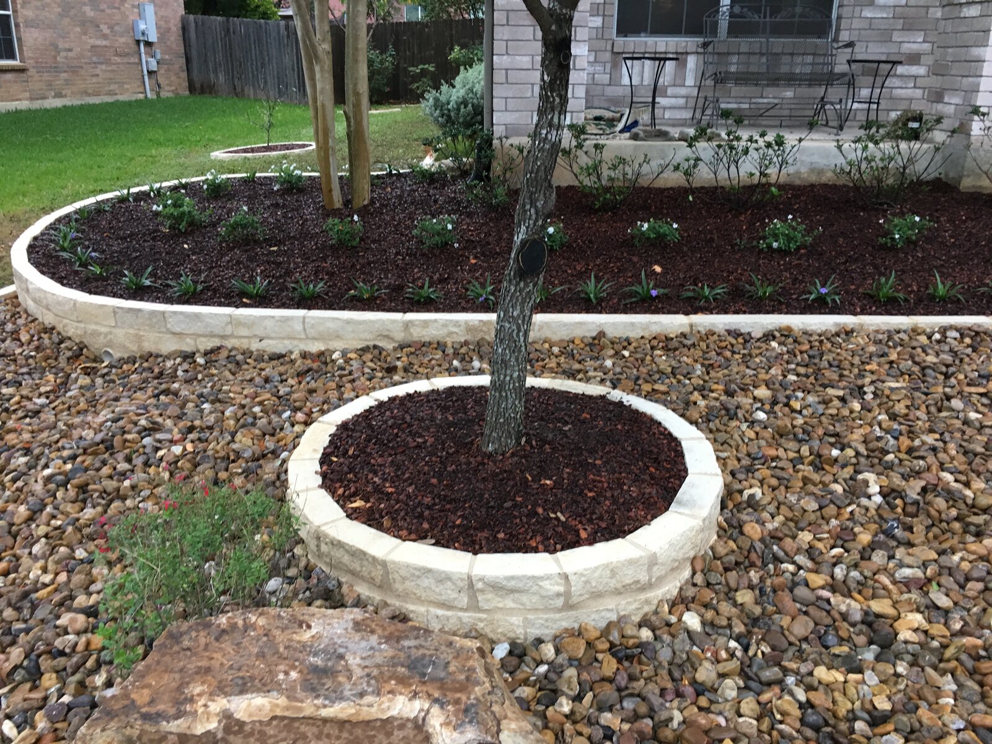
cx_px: 496
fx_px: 831
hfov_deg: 61.7
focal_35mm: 29
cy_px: 372
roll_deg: -1.4
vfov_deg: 48.2
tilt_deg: -19.4
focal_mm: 4.15
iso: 100
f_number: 2.2
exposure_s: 1/30
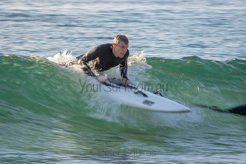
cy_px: 82
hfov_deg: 2.7
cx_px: 123
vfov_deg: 1.8
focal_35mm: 750
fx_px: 5126
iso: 100
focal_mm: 500
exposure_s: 1/40
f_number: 14
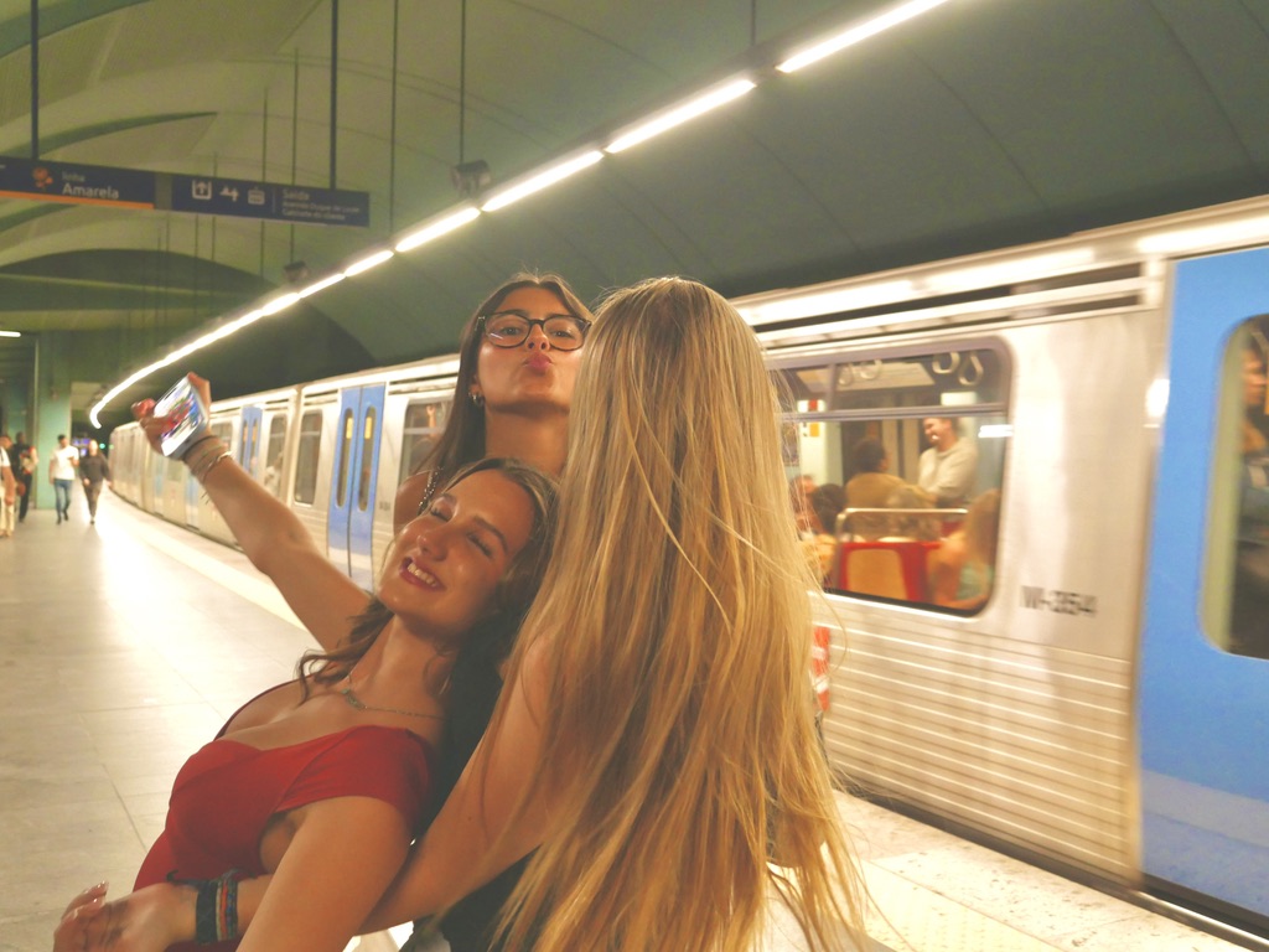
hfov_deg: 54.0
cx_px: 634
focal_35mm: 34
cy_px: 476
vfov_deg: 41.8
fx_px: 1246
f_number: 4
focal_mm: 17
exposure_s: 1/125
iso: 1600
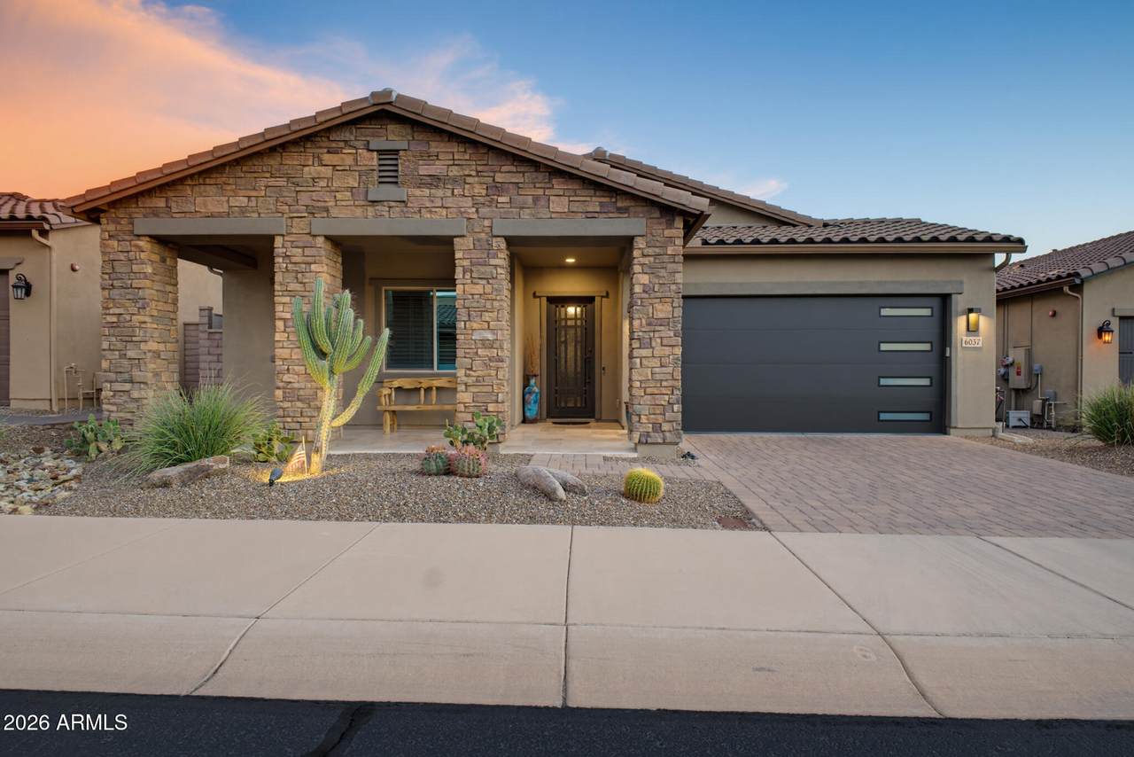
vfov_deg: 62.0
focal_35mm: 20
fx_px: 630
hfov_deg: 84.0
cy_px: 378
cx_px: 567
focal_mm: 20
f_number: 7.1
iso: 400
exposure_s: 1/3.33
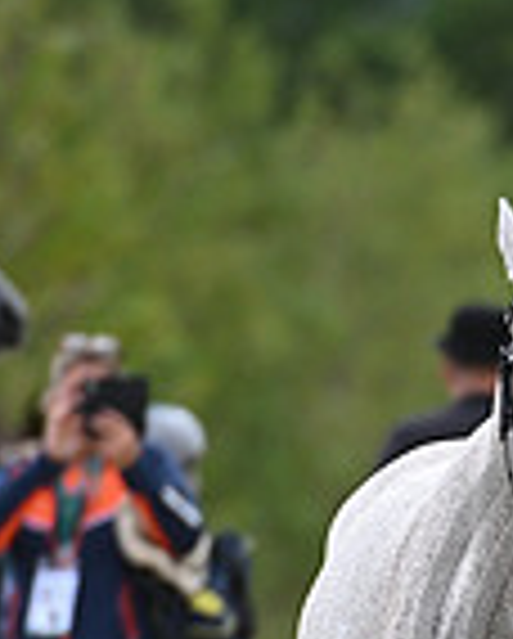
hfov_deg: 1.0
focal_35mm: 1534
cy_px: 673
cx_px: 814
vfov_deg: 1.3
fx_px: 29051
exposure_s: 1/1600
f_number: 5.6
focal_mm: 400
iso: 720
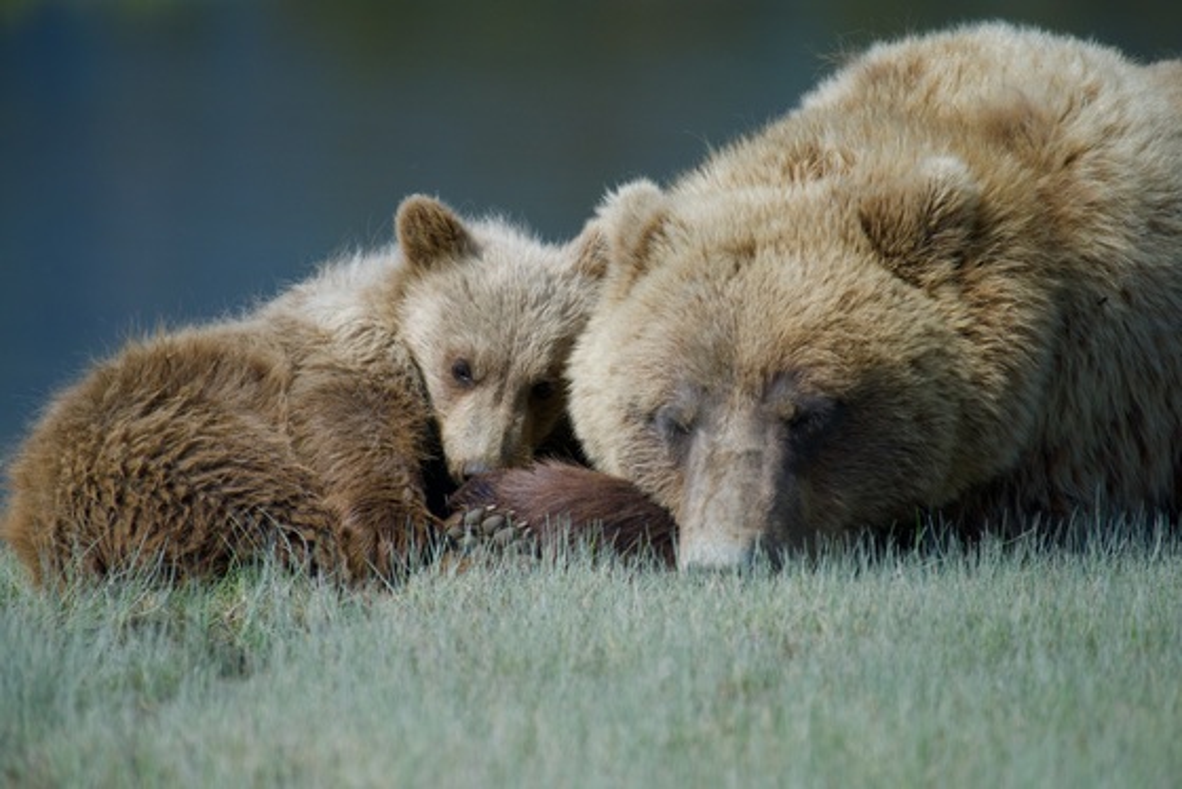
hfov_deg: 4.1
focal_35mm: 500
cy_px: 394
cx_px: 591
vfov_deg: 2.8
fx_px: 16424
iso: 1400
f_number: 5.6
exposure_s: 1/8000
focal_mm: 500
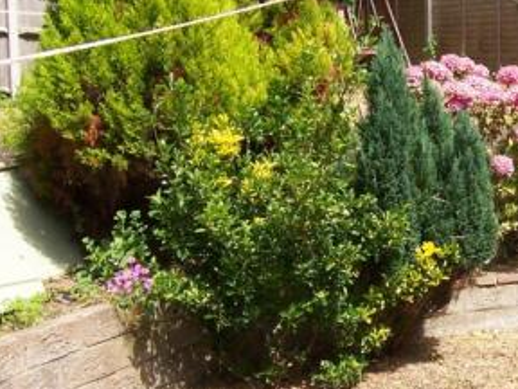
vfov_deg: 20.2
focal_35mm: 73
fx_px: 1092
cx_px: 451
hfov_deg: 25.9
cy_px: 219
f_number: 4.8
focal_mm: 6
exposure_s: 1/250
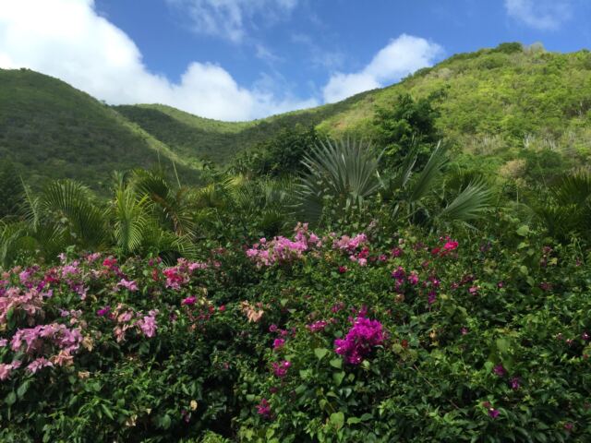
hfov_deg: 61.7
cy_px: 222
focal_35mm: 29
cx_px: 296
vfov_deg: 48.2
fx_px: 495
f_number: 2.2
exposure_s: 1/1068
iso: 32
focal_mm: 4.15
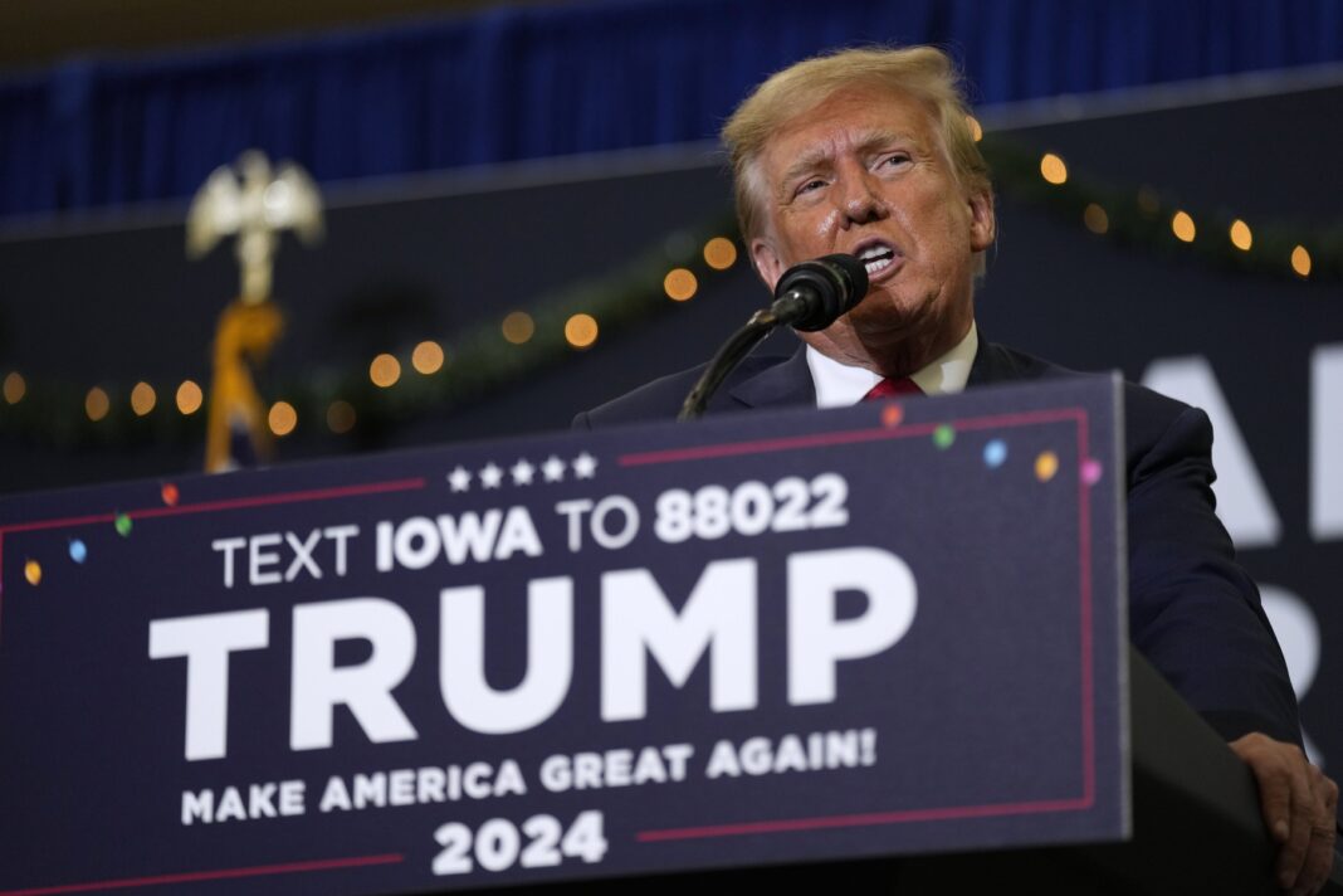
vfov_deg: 8.5
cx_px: 672
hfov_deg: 12.8
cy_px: 448
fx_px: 6006
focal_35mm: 161
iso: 1600
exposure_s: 1/500
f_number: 2.8
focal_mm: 161
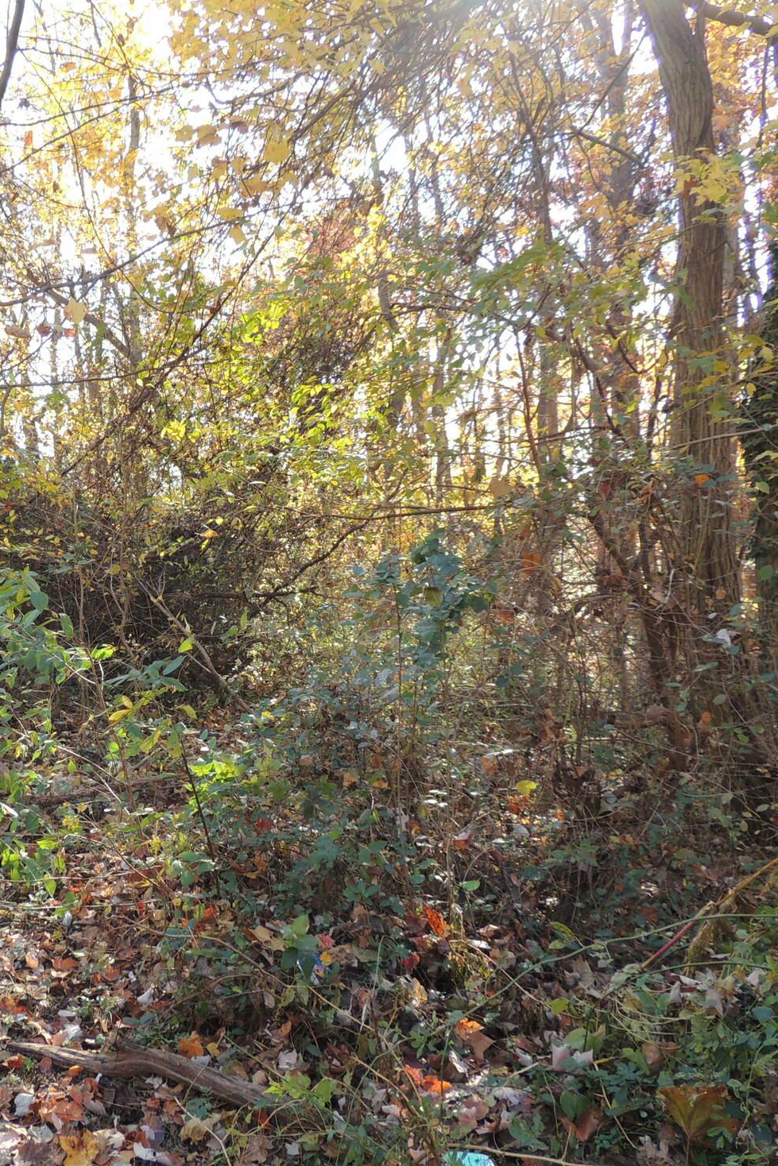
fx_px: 1102
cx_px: 118
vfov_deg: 55.8
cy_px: 587
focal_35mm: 34
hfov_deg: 37.0
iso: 100
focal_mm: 4.3
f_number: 3
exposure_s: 1/80
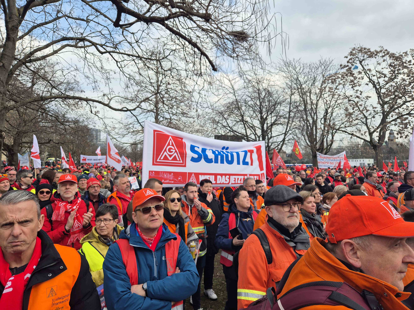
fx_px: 275
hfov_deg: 73.9
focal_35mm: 23
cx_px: 207
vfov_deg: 58.9
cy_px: 155
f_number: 1.8
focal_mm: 5.4
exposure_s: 1/824
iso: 25
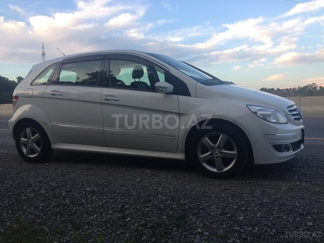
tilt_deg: -2.6
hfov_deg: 55.4
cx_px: 162
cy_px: 122
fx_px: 309
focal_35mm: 33
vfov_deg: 42.9
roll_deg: +2.2
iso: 50
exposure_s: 1/173
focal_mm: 4.12
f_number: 2.4
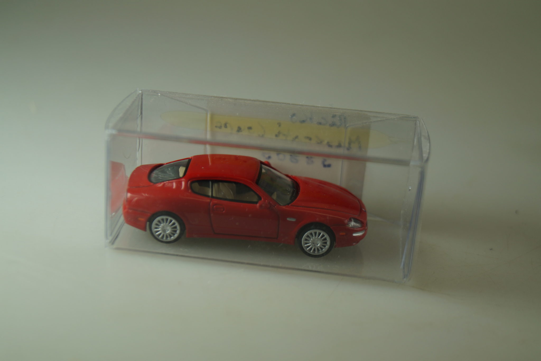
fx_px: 1014
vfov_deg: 20.2
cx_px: 270
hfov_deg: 29.9
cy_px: 180
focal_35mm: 68
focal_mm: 45
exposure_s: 1/160
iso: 100
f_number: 5.6
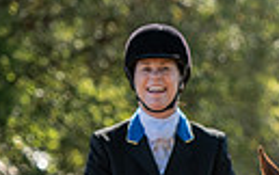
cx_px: 416
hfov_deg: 3.5
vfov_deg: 2.2
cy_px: 435
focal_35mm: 590
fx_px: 4492
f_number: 4
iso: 280
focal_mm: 110
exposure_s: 1/320
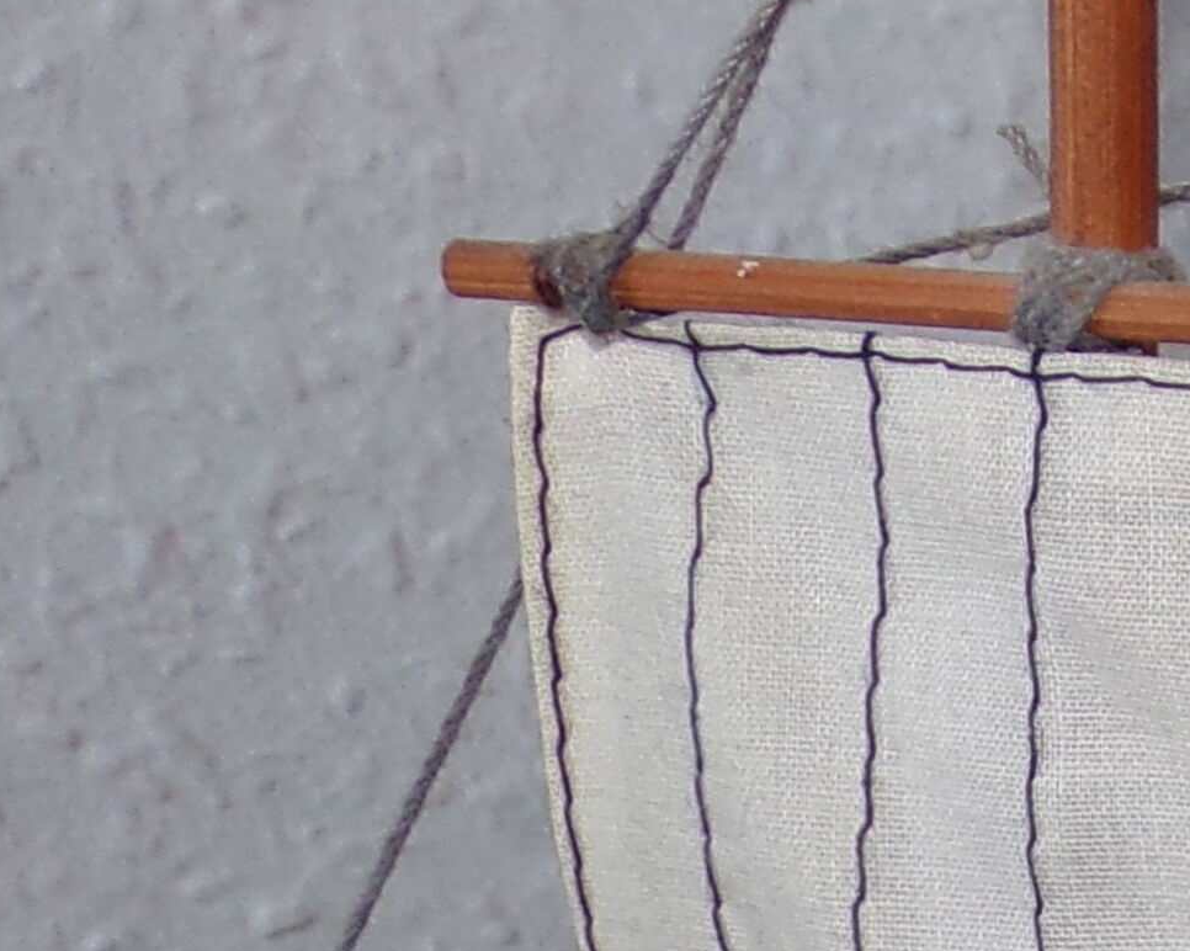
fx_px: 4401
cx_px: 2846
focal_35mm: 125
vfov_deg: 12.3
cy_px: 596
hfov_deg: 12.3
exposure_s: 1/34
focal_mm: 4.3
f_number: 3
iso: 80
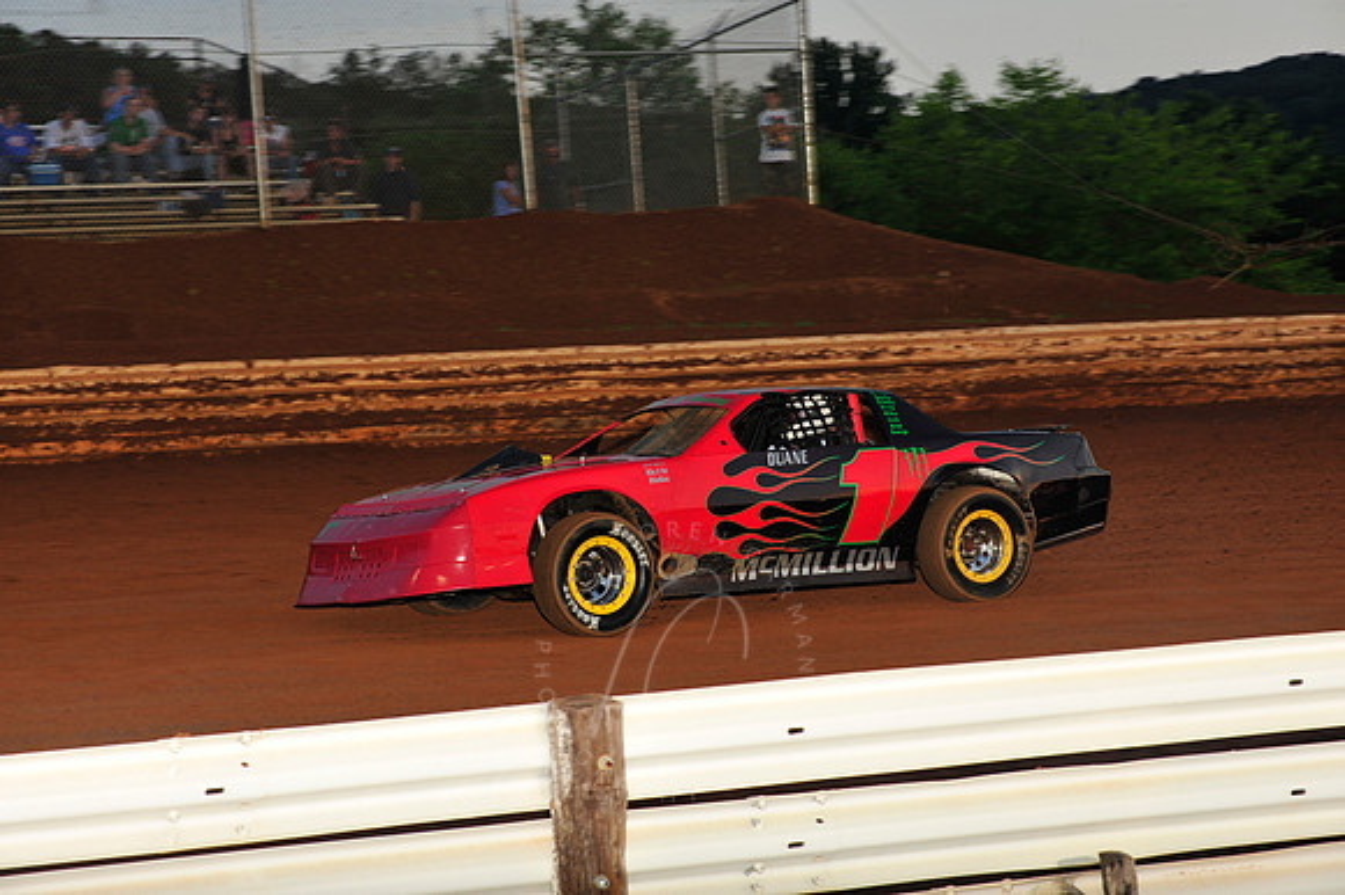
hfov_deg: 20.4
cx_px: 672
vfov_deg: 13.7
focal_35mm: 100
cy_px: 448
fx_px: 3734
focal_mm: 100
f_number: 7.1
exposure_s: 1/320
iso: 800
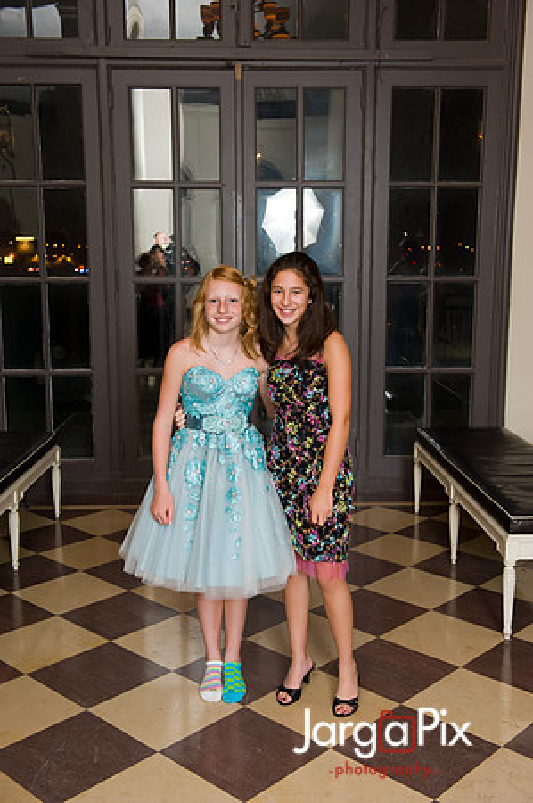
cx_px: 266
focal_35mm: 40
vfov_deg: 48.5
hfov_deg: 33.3
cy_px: 402
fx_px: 890
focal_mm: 40
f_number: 5.6
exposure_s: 1/125
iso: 1600
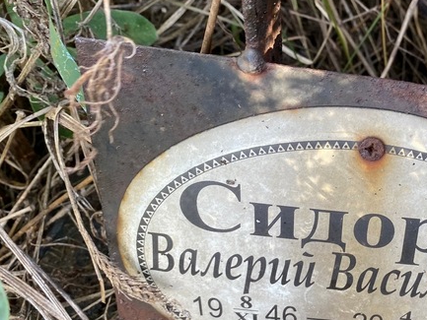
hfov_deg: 37.3
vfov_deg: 30.0
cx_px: 377
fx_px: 592
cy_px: 220
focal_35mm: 48
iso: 64
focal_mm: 4.25
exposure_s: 1/121
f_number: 1.8
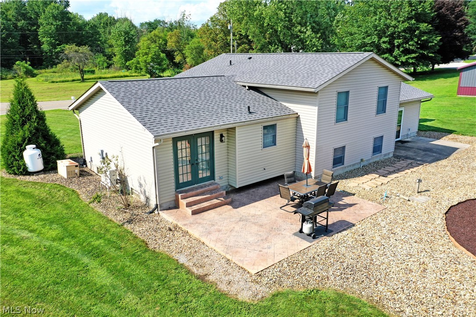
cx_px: 238
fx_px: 370
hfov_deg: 65.5
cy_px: 158
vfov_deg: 46.4
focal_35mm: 28
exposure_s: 1/400
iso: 100
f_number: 5.6
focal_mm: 10.26
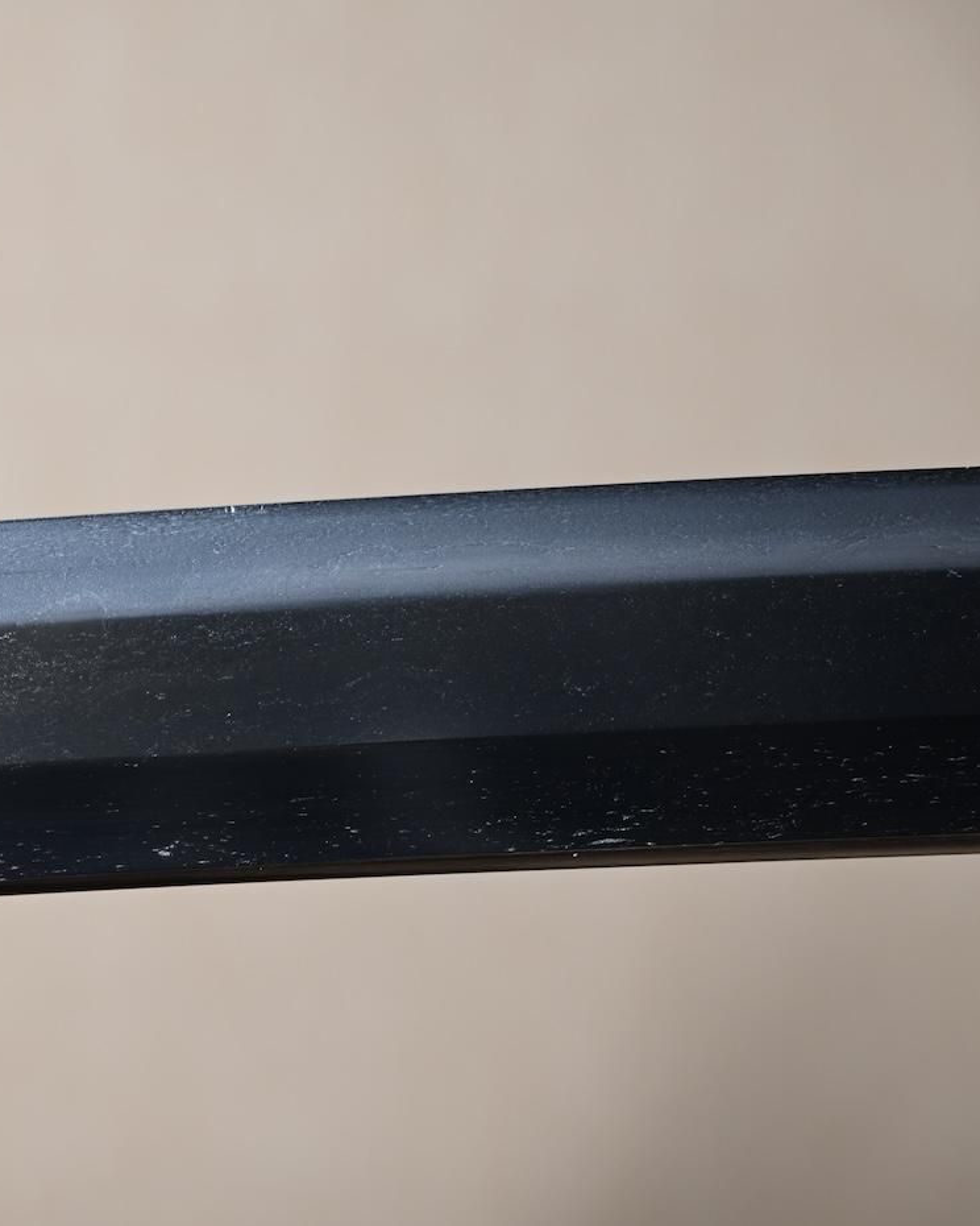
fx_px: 5609
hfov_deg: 10.0
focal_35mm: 155
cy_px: 612
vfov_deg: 12.5
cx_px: 187
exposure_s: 1
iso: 100
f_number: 5.3
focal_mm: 73
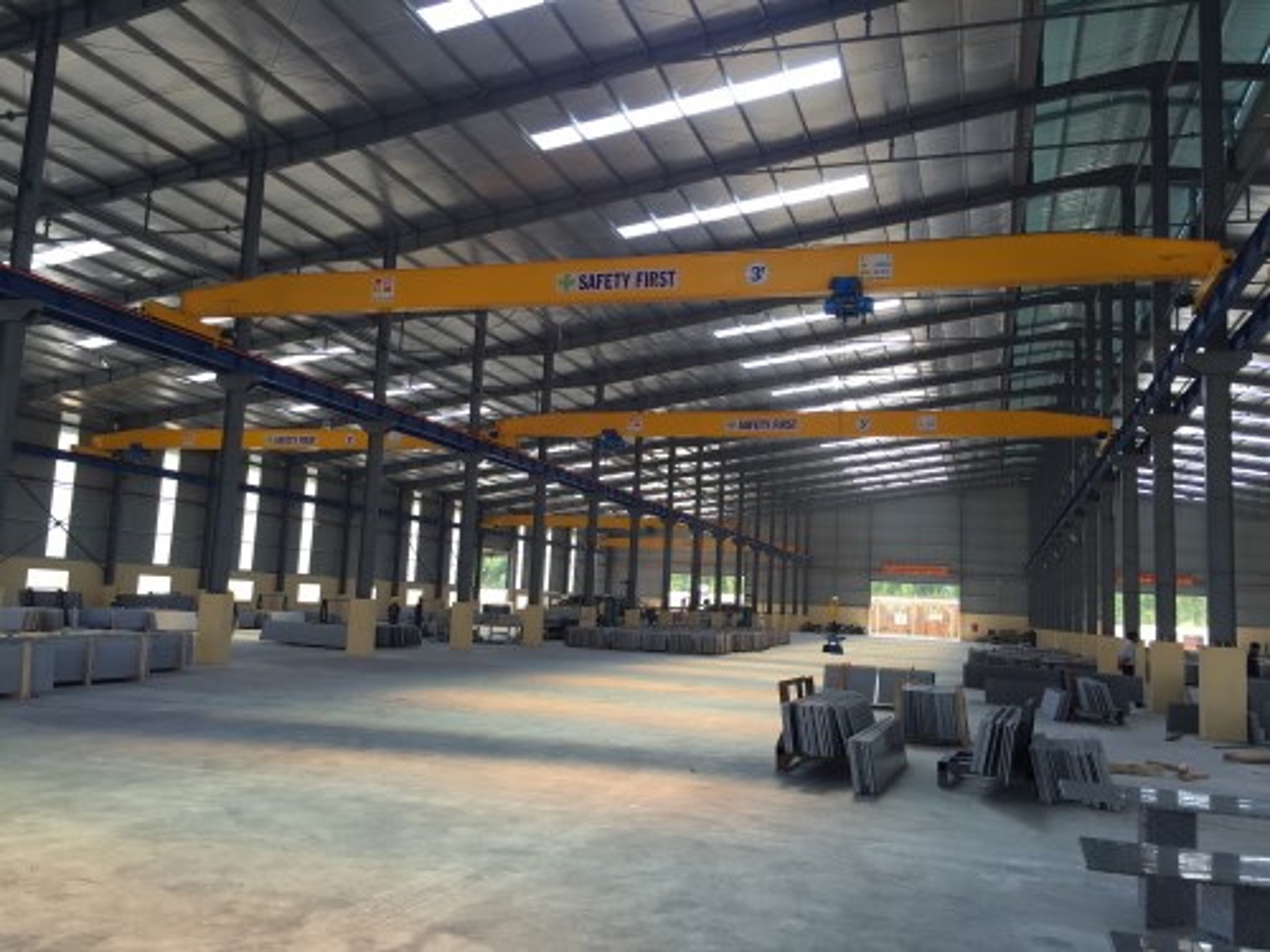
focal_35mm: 29
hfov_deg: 61.7
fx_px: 1064
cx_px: 635
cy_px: 476
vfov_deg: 48.2
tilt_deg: +5.1
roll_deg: -2.9
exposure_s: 1/179
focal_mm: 4.15
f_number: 2.2
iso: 32
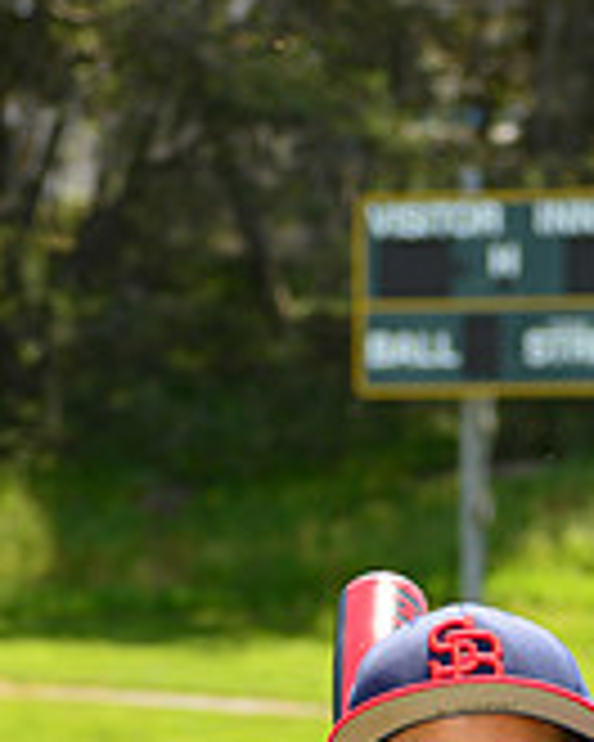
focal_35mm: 364
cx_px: 718
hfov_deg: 4.2
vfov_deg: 5.3
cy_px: 1259
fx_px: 7999
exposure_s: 1/250
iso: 200
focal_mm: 110
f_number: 8
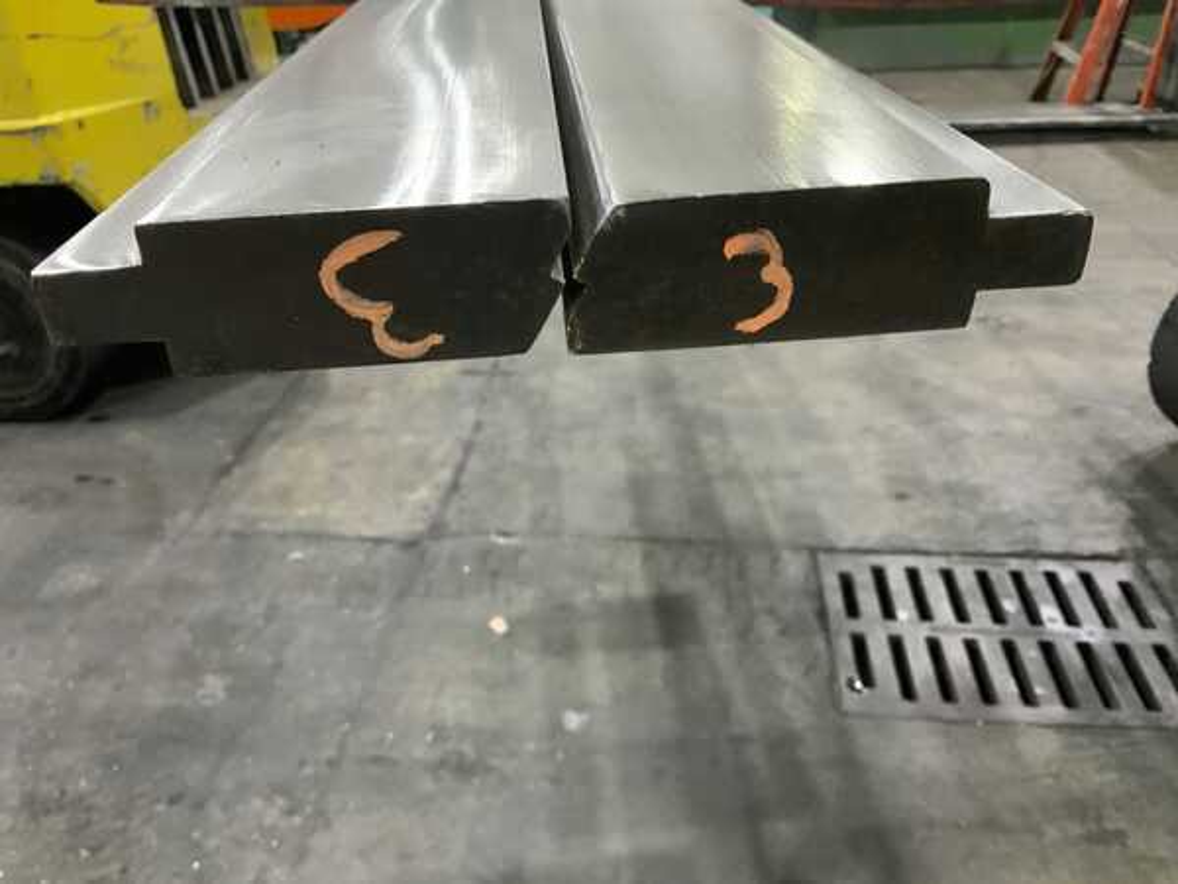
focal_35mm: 29
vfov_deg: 48.2
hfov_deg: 61.7
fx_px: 987
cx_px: 589
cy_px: 442
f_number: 1.8
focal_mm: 3
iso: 200
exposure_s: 1/40
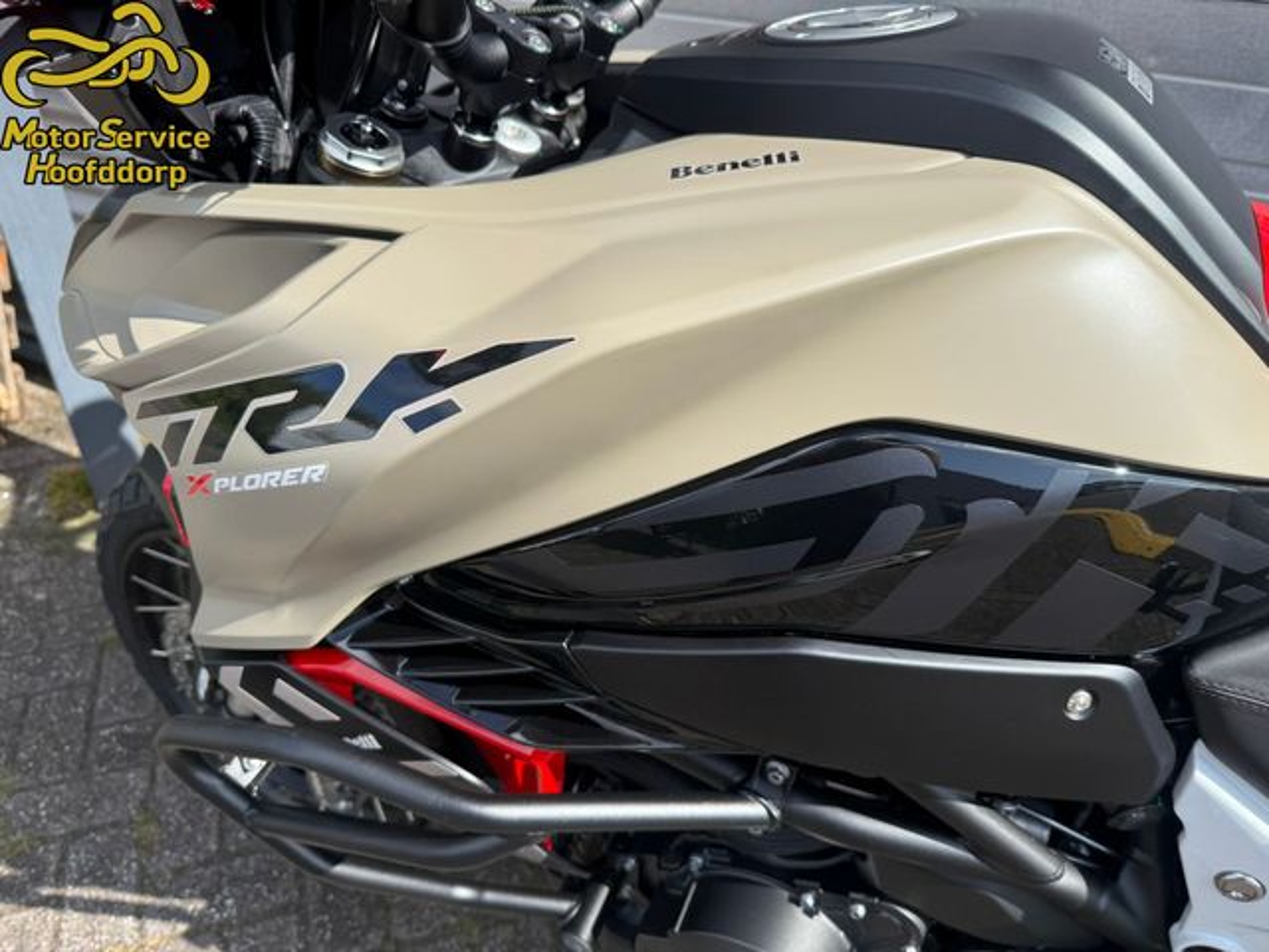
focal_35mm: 24
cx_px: 634
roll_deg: -4.1
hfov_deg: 71.6
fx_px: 880
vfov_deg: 56.8
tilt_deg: -33.6
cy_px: 476
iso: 80
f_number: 1.78
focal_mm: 6.76
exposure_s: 1/2703
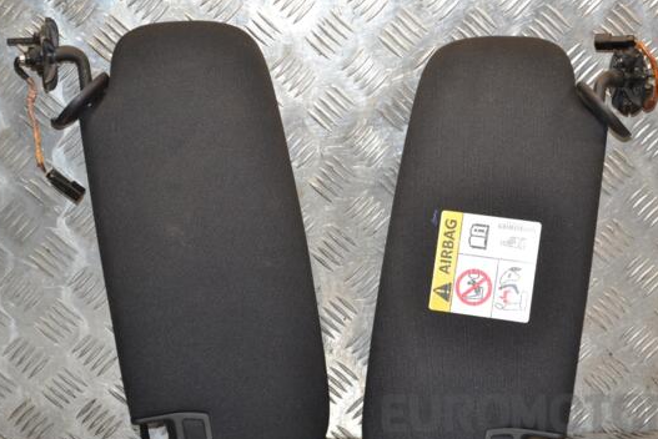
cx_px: 358
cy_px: 247
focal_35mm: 99
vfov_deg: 13.8
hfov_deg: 20.6
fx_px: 1810
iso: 800
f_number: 5.6
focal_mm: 58
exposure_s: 1/200
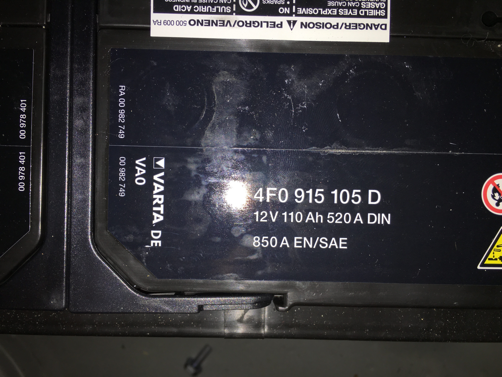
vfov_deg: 48.2
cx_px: 251
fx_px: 421
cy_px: 188
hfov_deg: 61.7
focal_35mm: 29
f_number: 2.2
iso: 25
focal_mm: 4.15
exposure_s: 1/81
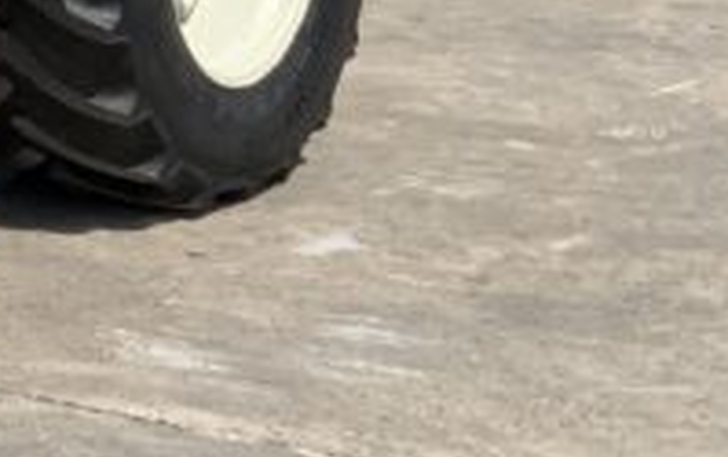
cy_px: -479
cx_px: -637
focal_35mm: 158
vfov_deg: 7.9
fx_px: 3139
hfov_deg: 12.0
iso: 16
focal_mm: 3
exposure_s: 1/1311
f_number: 1.8
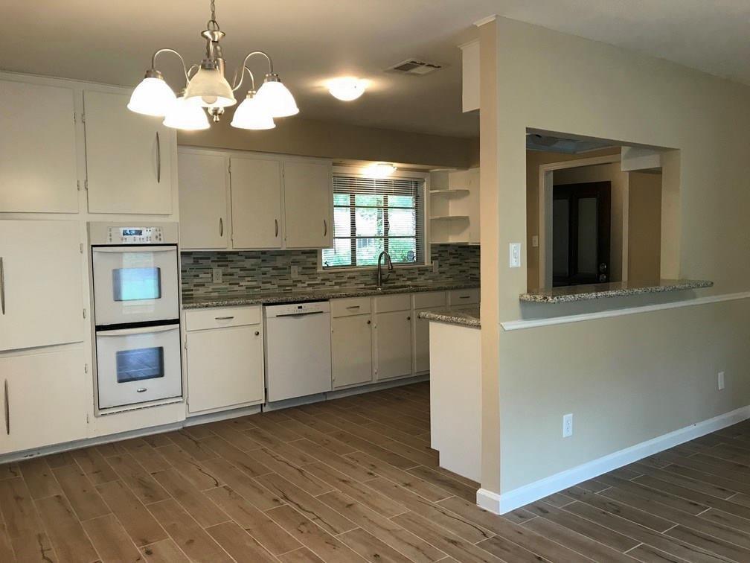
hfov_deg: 63.4
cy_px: 282
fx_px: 607
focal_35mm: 28
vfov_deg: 49.7
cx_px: 375
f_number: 1.8
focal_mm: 3.99
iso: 40
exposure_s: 1/30
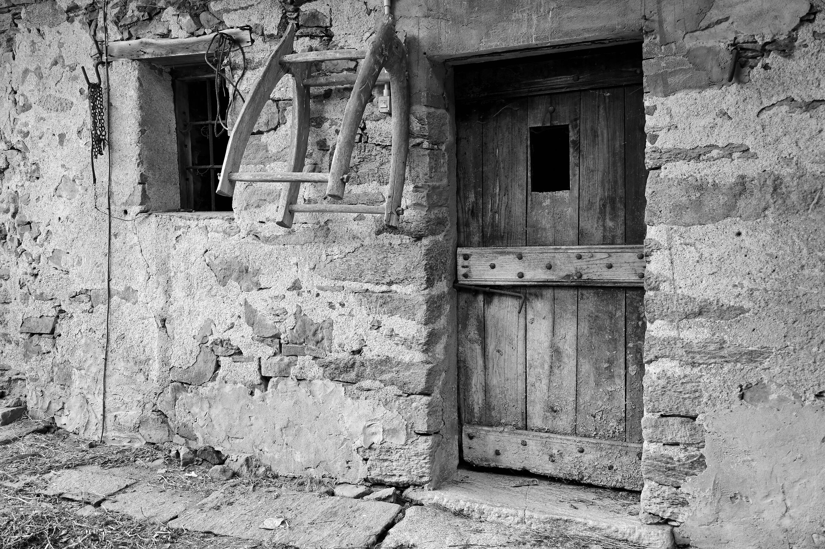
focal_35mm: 33
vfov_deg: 39.9
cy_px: 274
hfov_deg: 57.3
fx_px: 756
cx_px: 412
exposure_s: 1/40
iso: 200
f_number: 4.8
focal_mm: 33
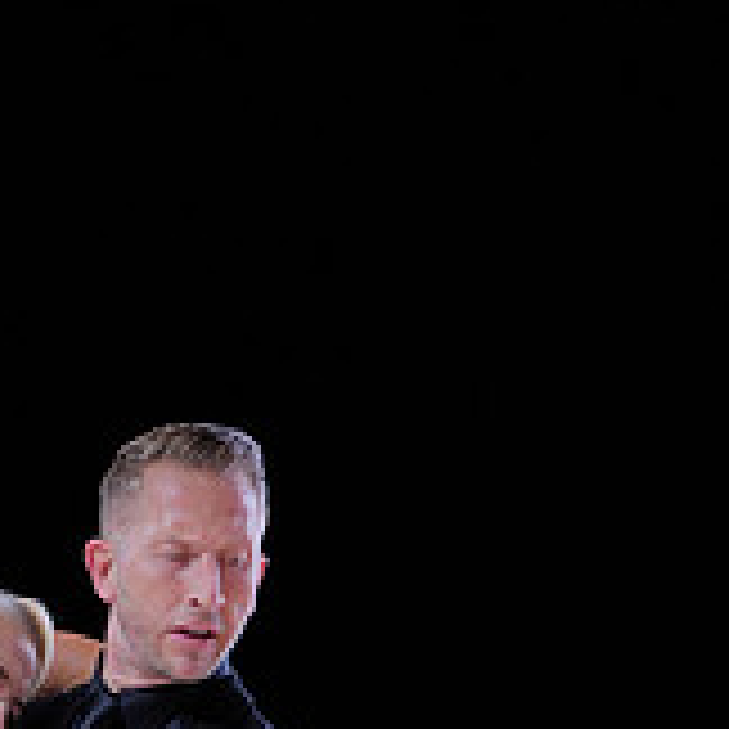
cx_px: -74
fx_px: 9673
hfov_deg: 4.3
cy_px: 1112
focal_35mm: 406
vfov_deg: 4.3
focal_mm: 133
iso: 320
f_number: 4
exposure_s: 1/250
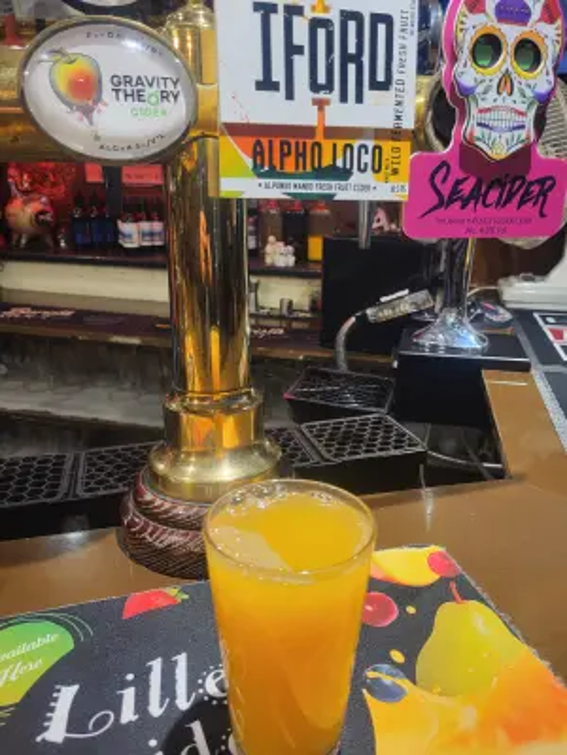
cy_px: 378
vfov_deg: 67.3
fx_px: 568
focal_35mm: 26
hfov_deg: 53.1
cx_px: 284
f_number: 1.8
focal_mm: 5.4
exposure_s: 1/50
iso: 200
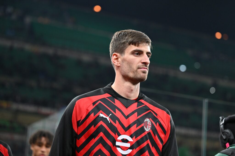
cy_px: 78
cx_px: 118
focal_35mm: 90
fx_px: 588
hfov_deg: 22.6
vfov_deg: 15.2
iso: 4000
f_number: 2.8
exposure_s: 1/1250
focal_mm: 90
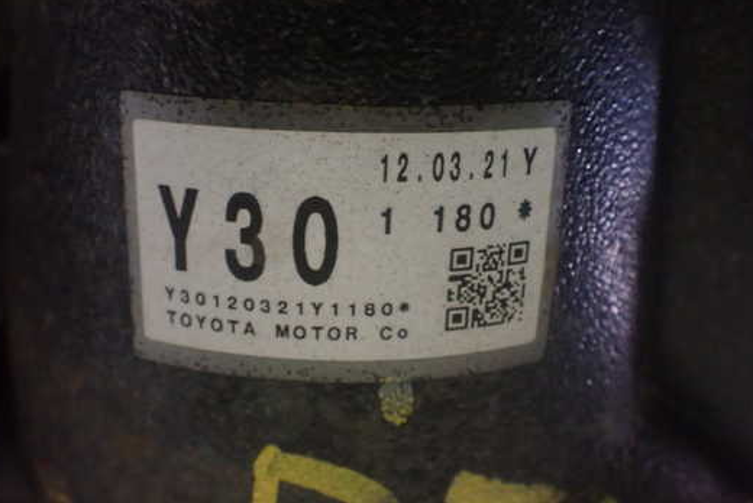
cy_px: 239
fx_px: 753
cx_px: 345
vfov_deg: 36.9
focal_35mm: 36
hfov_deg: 53.1
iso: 1000
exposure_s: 1/30
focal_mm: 5.4
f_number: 2.3
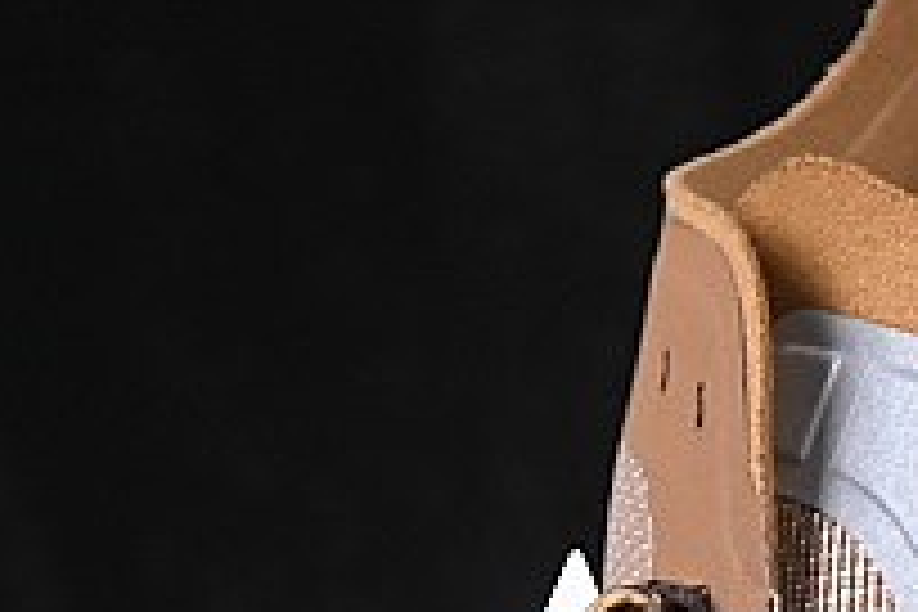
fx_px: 10123
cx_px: 1696
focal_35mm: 397
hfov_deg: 5.1
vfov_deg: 3.4
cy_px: 1354
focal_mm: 50
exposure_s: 1/60
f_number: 6.3
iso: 160
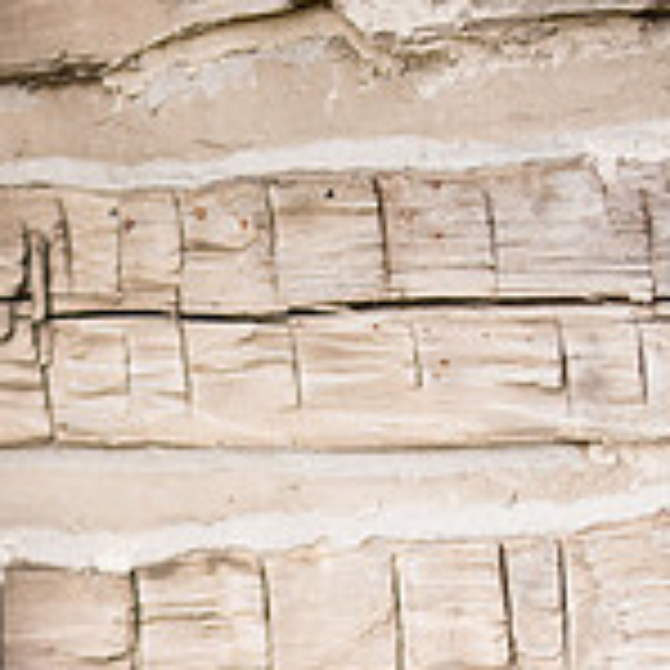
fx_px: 6241
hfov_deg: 6.1
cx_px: 4
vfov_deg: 6.1
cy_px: 825
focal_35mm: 285
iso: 200
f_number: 2.8
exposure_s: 1/40
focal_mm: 86
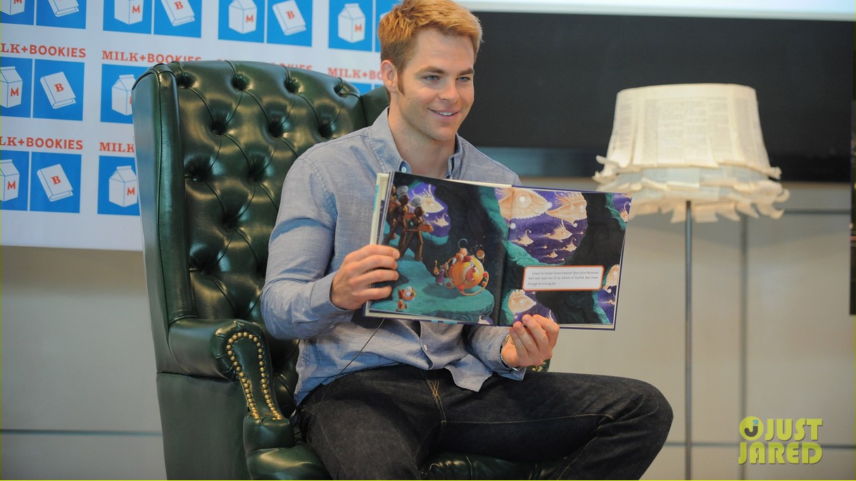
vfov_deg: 12.1
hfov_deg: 21.4
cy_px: 196
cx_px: 428
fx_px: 2270
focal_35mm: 100
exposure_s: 1/250
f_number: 2.8
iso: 2000
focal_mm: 95
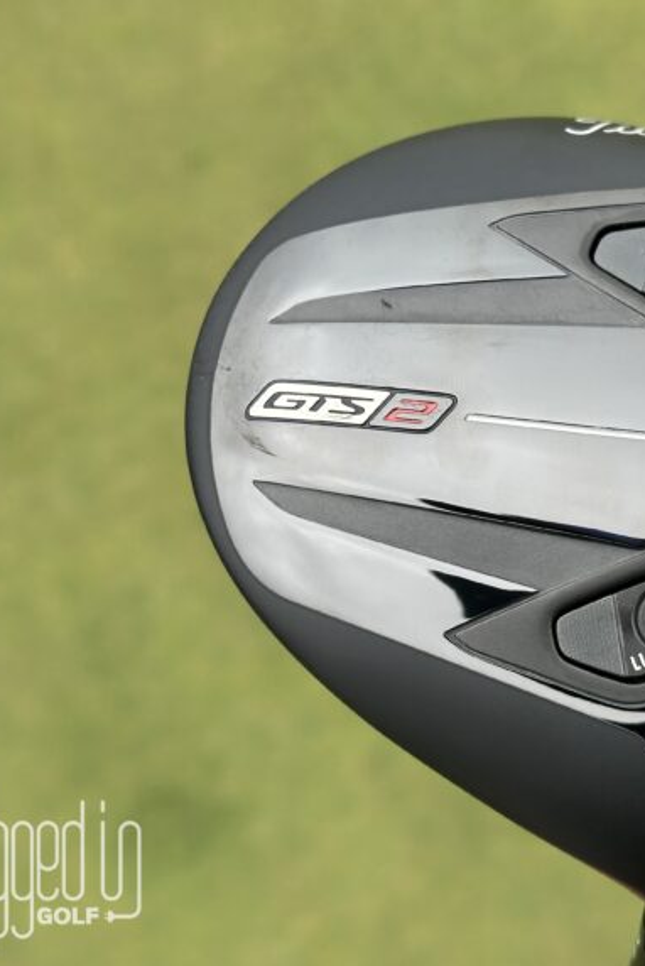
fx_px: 1798
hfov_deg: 20.1
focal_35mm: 67
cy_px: 485
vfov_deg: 30.1
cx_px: 520
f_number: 1.78
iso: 64
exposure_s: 1/252
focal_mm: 6.86
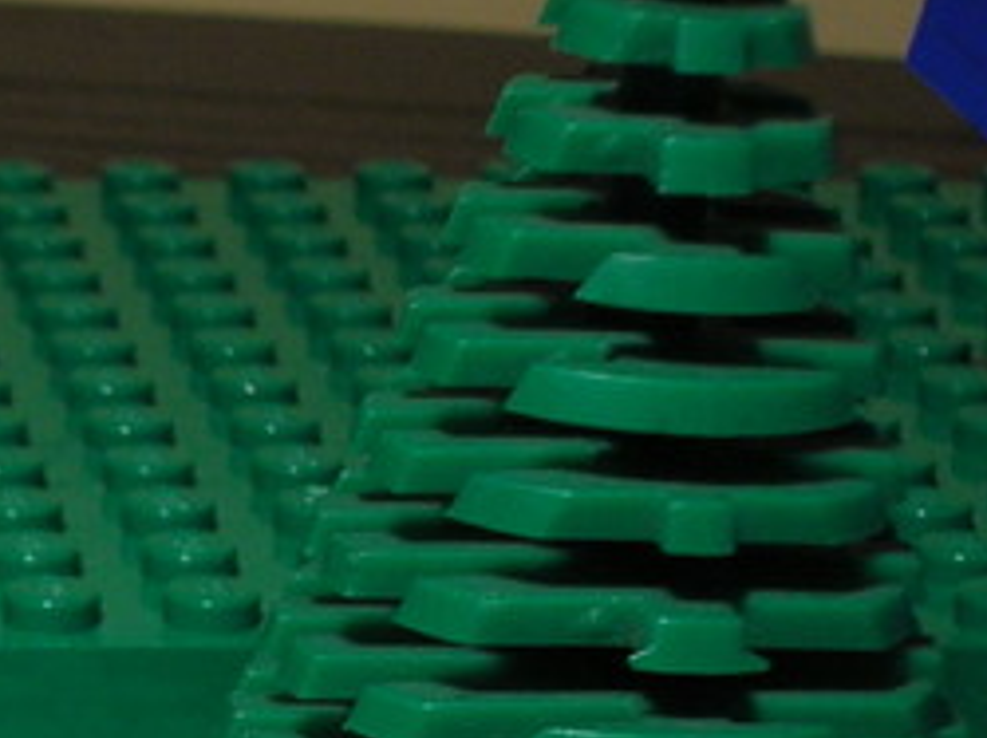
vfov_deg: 6.5
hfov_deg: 8.4
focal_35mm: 227
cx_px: -770
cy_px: 1004
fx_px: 6466
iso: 50
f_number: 3.6
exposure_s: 1/19
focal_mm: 10.4
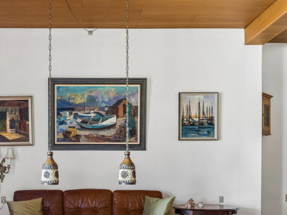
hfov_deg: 39.6
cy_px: 169
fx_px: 394
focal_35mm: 48
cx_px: 98
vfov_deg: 29.9
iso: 200
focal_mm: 15.5
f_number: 8
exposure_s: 1/2.5
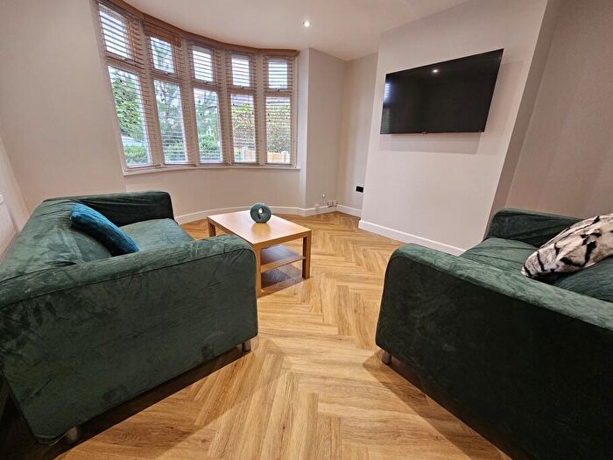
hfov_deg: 106.2
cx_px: 306
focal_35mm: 13
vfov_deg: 89.9
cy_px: 230
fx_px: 230
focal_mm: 2.2
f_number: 2.2
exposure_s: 1/50
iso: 200
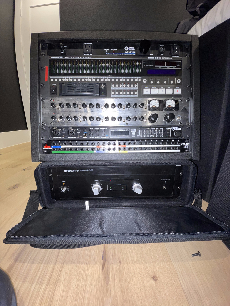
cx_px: 115
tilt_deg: -14.7
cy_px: 153
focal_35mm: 13
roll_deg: +1.1
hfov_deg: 89.9
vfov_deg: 106.2
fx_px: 115
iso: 50
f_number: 2.4
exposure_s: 1/16
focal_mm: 1.55
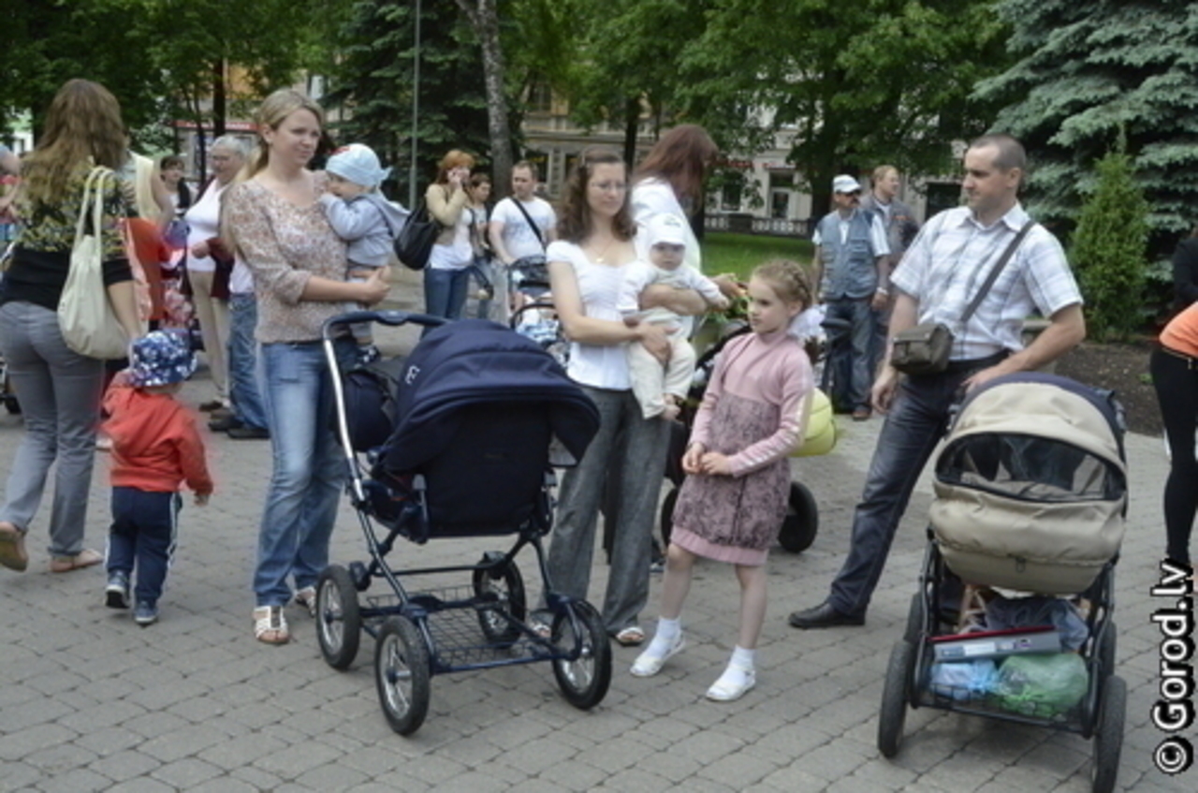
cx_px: 599
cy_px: 396
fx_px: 1295
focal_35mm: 39
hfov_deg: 49.7
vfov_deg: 34.0
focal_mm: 26
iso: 2200
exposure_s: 1/250
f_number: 22
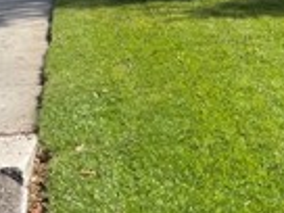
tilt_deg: -14.9
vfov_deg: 12.5
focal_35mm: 118
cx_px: 349
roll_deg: -2.5
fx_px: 968
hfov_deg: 16.0
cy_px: 52
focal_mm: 5.1
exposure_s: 1/2660
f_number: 1.6
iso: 32
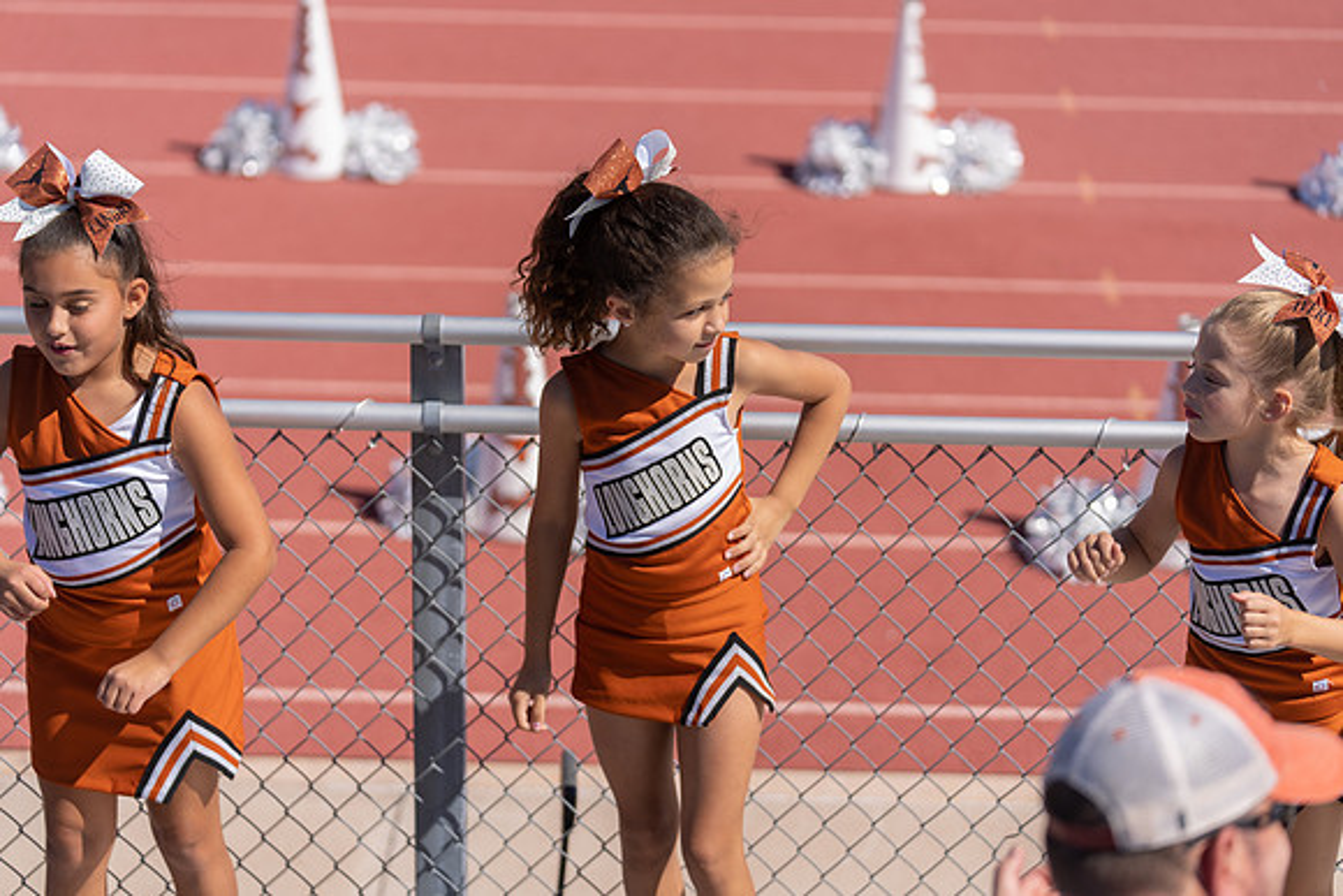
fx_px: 3731
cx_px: 672
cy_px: 448
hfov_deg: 20.4
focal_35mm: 100
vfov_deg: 13.7
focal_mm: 100
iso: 100
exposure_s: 1/2000
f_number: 2.8
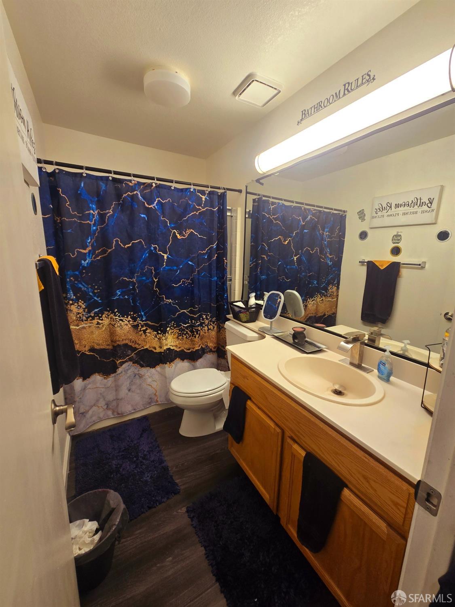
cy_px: 304
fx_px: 228
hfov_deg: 89.9
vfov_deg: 106.2
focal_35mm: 13
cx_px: 228
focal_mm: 2.2
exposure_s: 1/60.2
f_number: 2.2
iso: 64
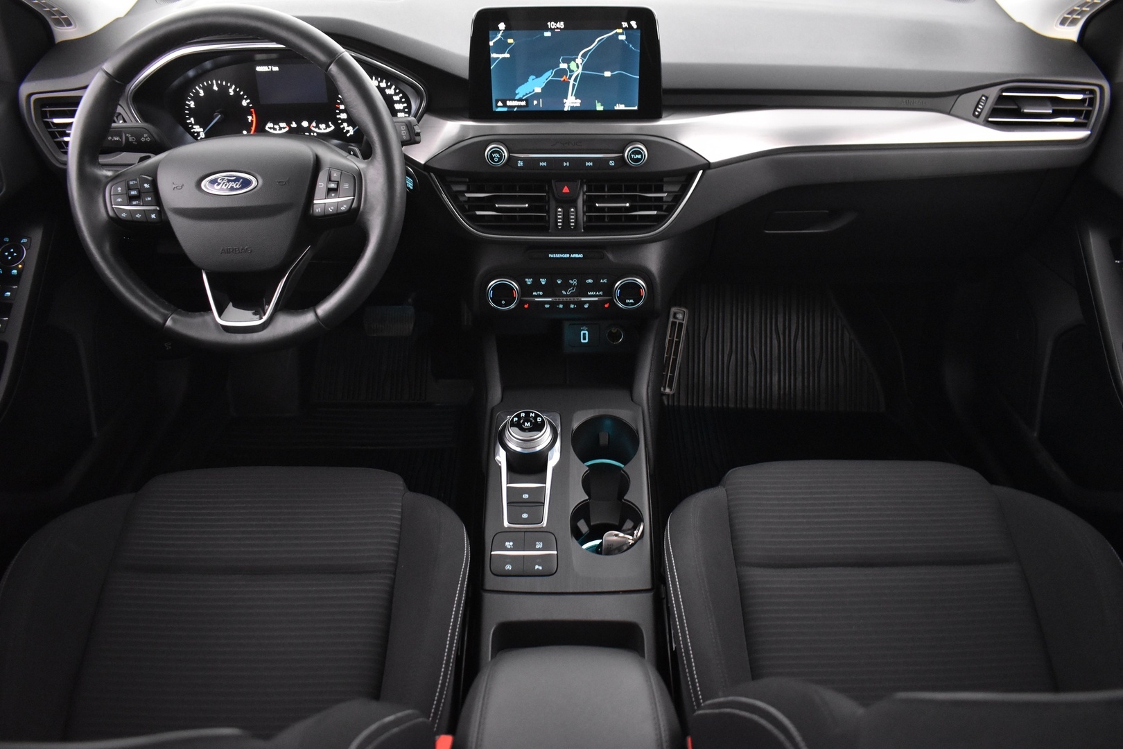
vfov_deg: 47.9
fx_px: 842
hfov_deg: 67.4
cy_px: 374
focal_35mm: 27
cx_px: 562
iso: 3200
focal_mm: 18
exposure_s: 1/20
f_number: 3.5
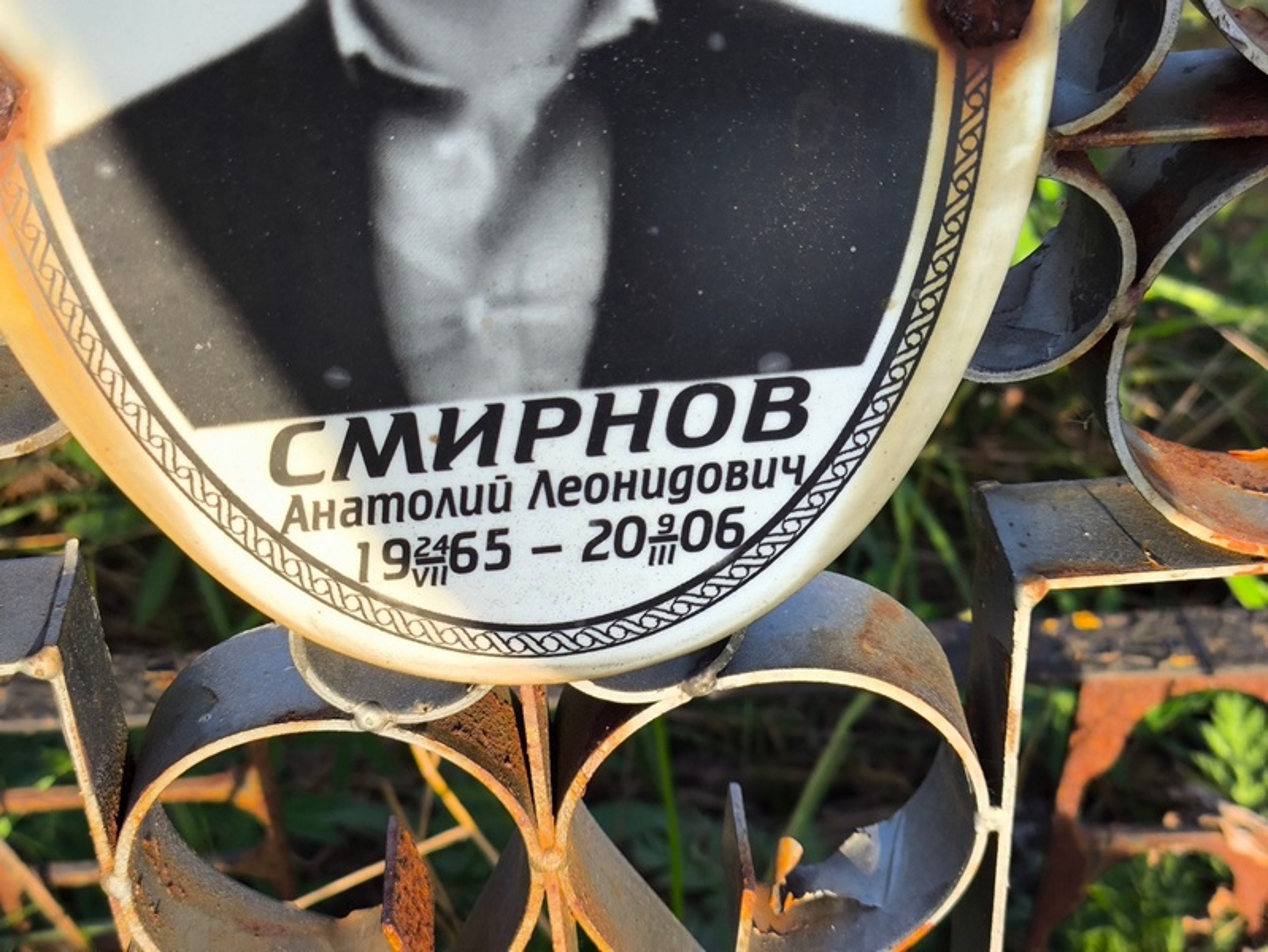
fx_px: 1832
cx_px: 634
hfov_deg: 38.2
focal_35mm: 50
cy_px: 476
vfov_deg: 29.1
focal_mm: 4.71
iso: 50
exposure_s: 1/541
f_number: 1.7
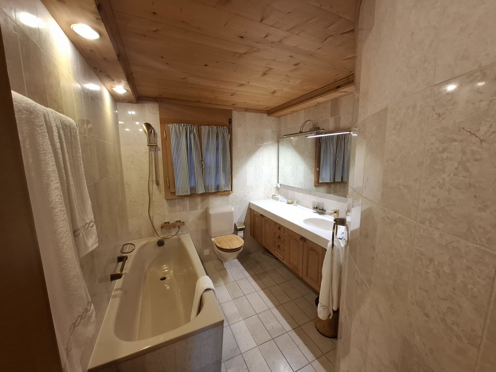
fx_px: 186
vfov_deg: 89.9
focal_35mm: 13
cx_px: 248
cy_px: 186
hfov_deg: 106.2
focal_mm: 1.74
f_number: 2.2
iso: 160
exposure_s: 1/24
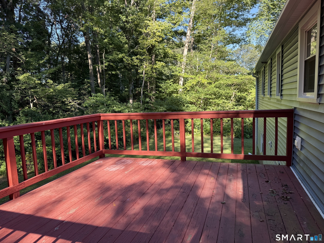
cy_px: 122
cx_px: 162
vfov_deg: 56.8
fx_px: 225
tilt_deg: -6.1
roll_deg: +2.1
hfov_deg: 71.6
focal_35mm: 24
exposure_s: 1/423
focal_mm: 6.76
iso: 80
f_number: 1.78
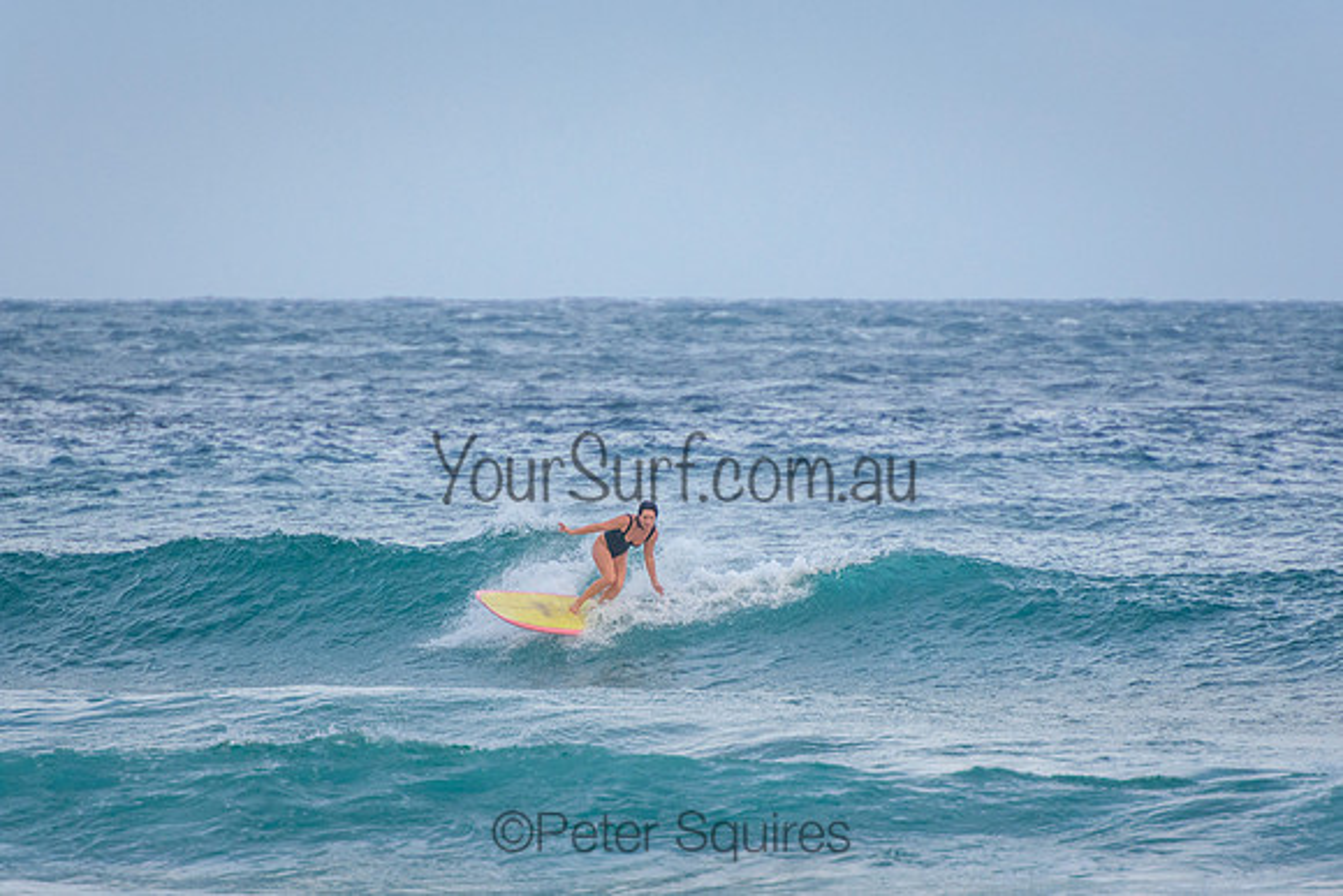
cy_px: 448
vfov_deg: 2.2
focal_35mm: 615
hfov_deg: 3.4
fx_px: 22939
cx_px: 672
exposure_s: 1/1600
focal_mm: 400
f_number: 5.6
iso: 800
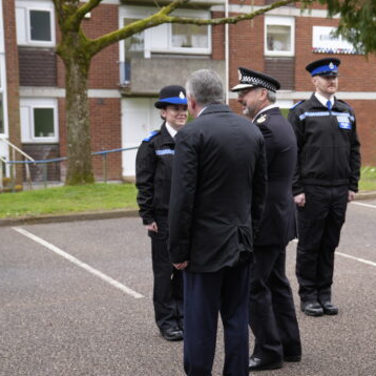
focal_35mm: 73
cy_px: 203
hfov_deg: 22.8
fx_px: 897
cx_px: 372
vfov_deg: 23.7
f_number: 4
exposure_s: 1/160
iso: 200
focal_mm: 40
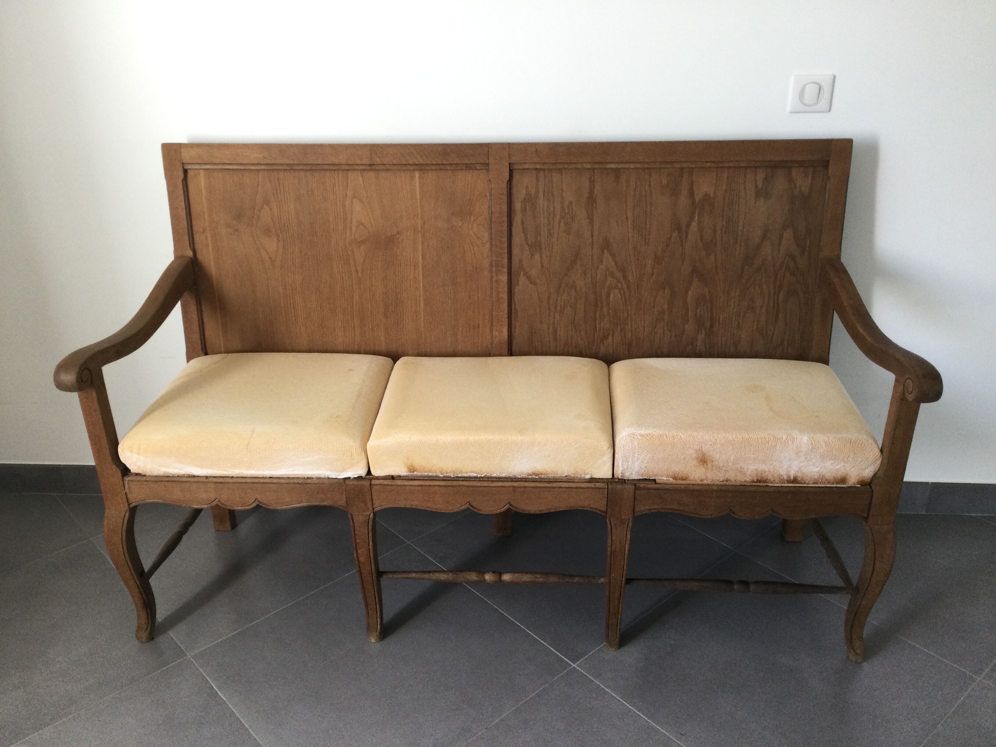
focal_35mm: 31
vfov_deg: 45.4
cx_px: 498
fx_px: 892
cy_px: 374
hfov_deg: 58.4
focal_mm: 3.3
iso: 50
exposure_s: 1/33
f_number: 2.4
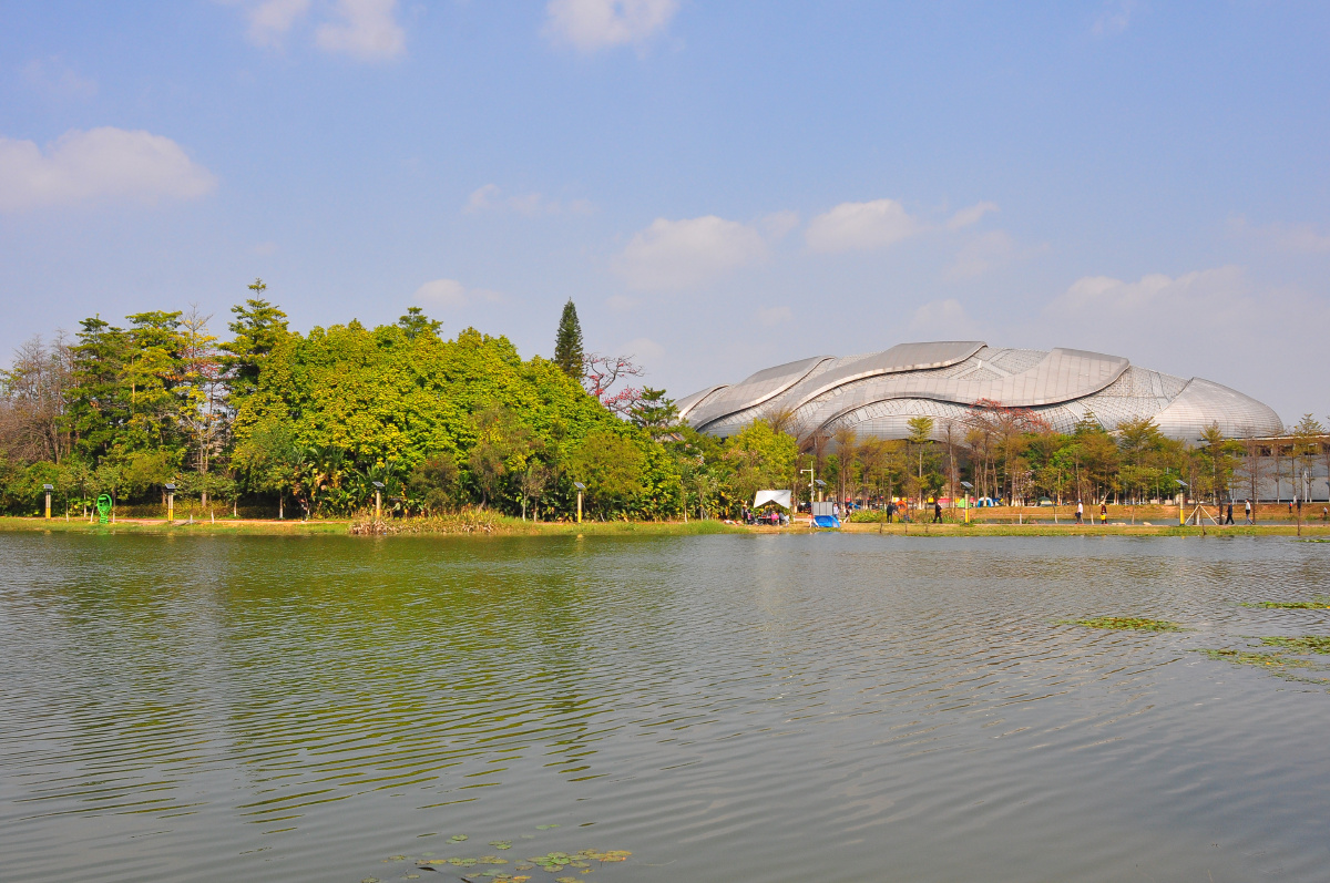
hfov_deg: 53.2
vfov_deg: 36.8
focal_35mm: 36
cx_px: 665
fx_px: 1328
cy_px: 442
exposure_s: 1/1000
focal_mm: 24
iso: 400
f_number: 8
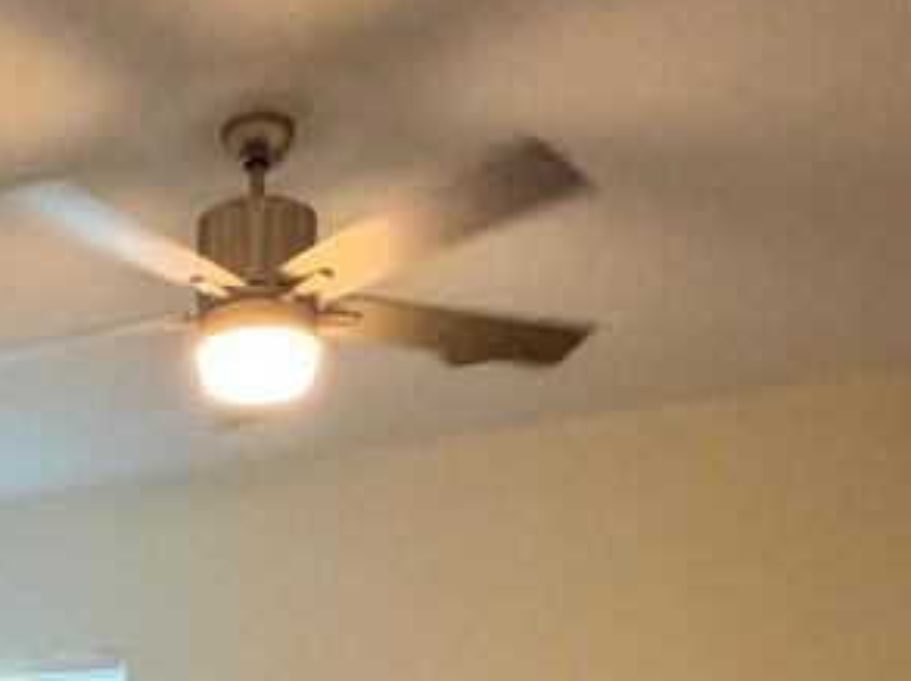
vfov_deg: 26.8
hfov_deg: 36.5
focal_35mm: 49
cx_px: 90
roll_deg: +0.0
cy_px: 784
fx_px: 1288
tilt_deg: -0.1
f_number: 2.2
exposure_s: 1/60
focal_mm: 2.22
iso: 1000
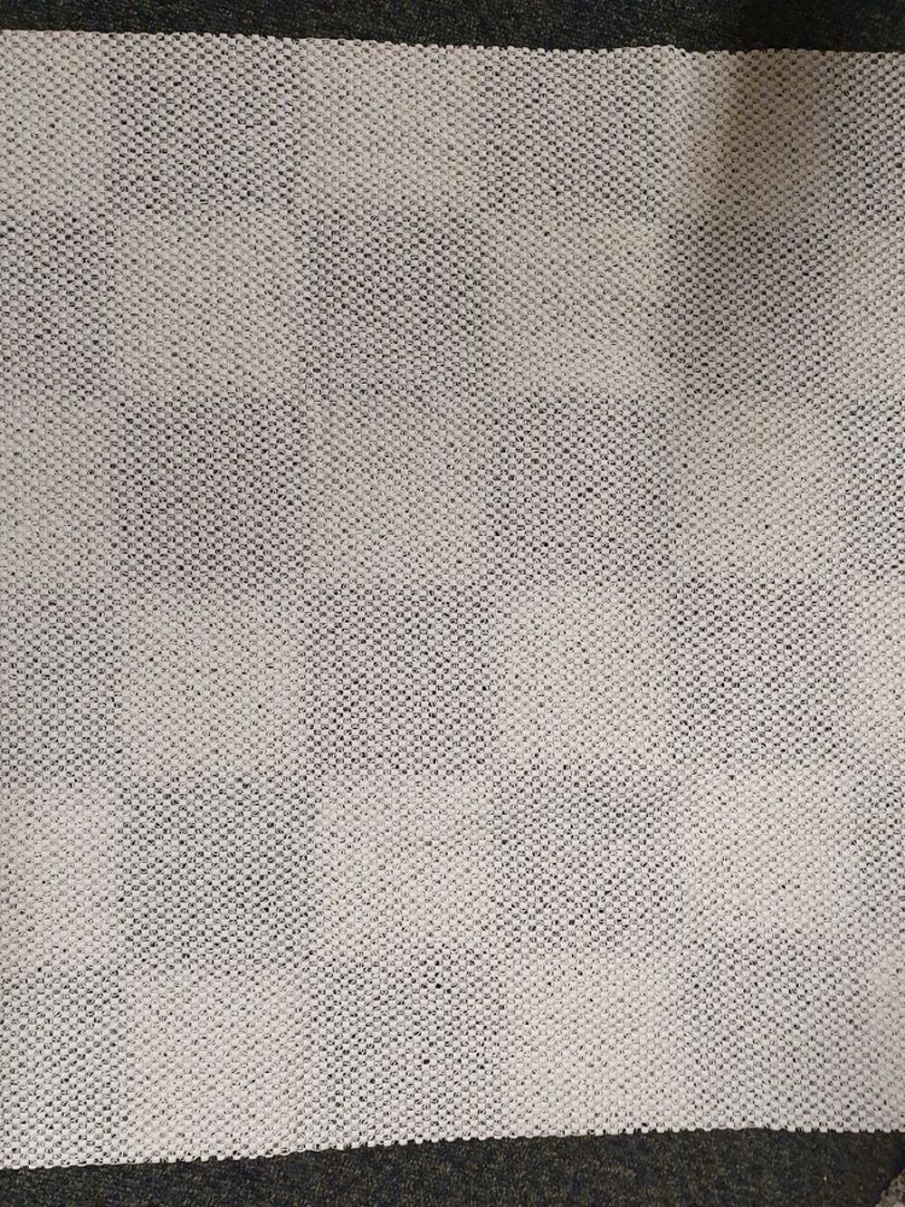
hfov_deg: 53.1
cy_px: 604
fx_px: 906
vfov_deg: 67.3
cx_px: 452
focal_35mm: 26
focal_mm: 4.32
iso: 320
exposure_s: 1/50
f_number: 2.4
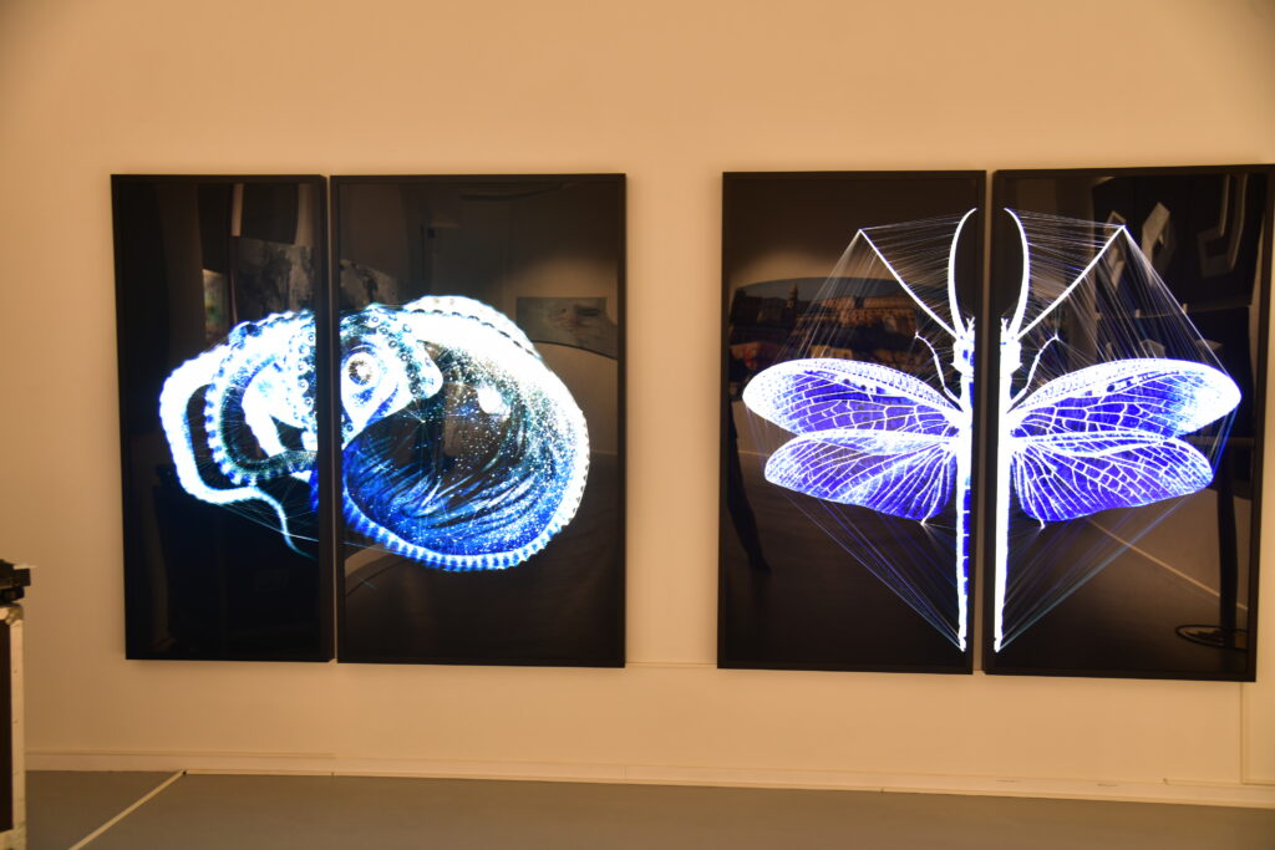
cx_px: 638
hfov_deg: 54.4
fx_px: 1240
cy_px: 425
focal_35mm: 35
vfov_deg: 37.9
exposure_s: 1/15
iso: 320
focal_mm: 35
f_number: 4
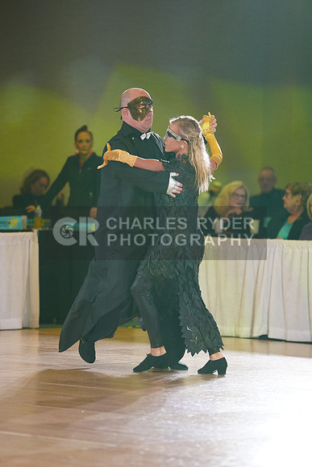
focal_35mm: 200
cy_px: 234
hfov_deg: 6.9
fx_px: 2598
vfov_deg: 10.3
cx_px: 156
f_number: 2.8
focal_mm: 200
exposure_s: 1/500
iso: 2500
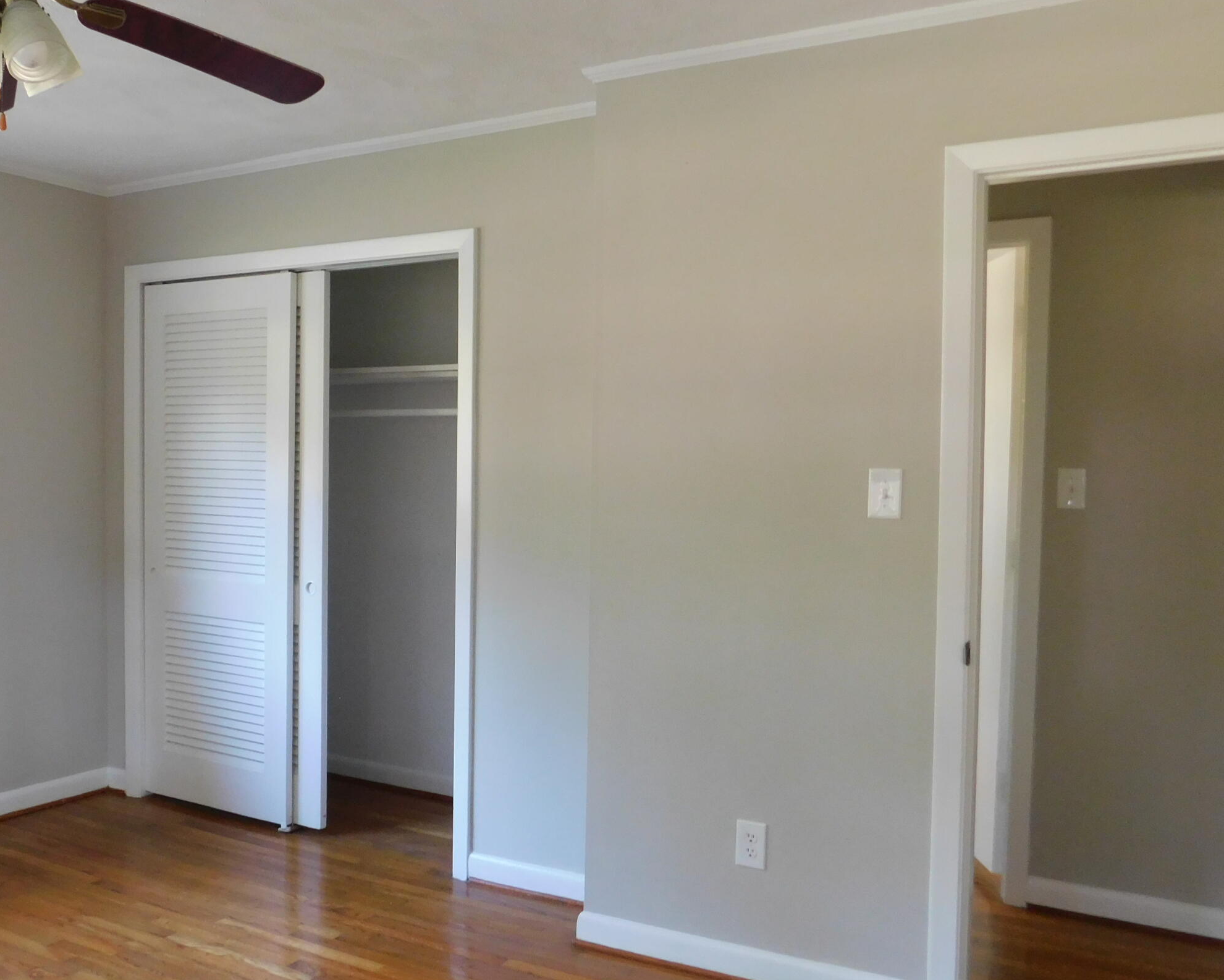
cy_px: 524
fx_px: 1232
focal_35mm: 34
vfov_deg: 43.3
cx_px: 431
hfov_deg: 52.1
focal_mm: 4
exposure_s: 1/30
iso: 280
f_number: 3
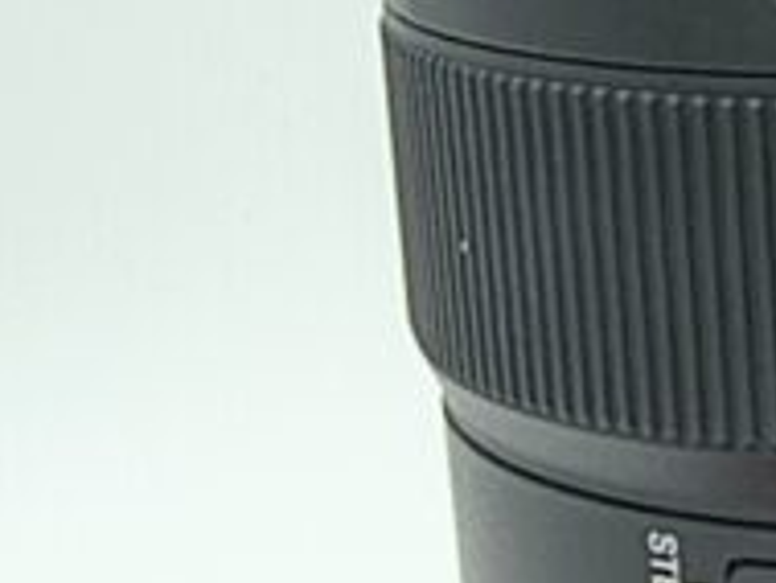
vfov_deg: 20.4
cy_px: -199
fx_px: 1458
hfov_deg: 26.0
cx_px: 973
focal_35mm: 65
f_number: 2
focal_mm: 1.83
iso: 126
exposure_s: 1/100
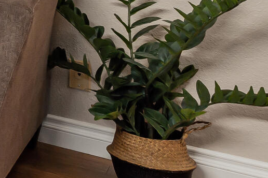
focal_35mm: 93
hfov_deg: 12.9
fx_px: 692
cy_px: -156
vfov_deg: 13.1
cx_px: -457
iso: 125
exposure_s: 1/10
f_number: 9
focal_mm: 16
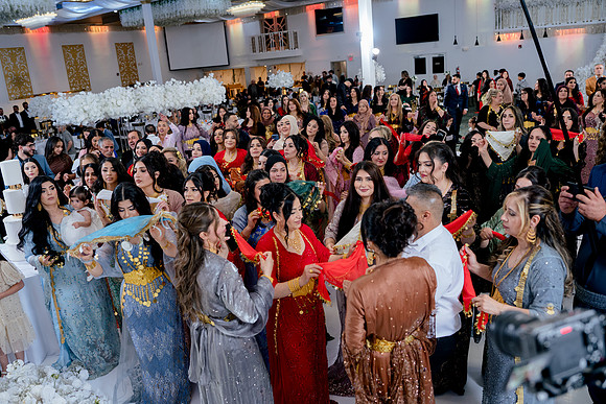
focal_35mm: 28
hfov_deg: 65.5
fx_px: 471
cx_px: 303
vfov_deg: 46.4
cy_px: 202
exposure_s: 1/160
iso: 800
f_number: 2.8
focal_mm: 28
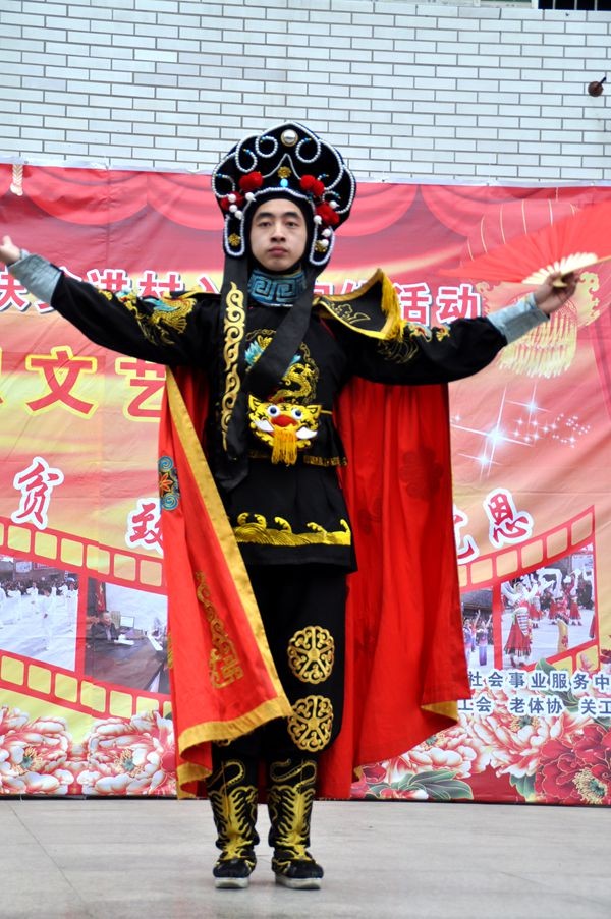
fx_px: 1914
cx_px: 306
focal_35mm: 75
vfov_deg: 27.0
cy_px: 460
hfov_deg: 18.1
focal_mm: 50
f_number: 7.1
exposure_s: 1/200
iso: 200
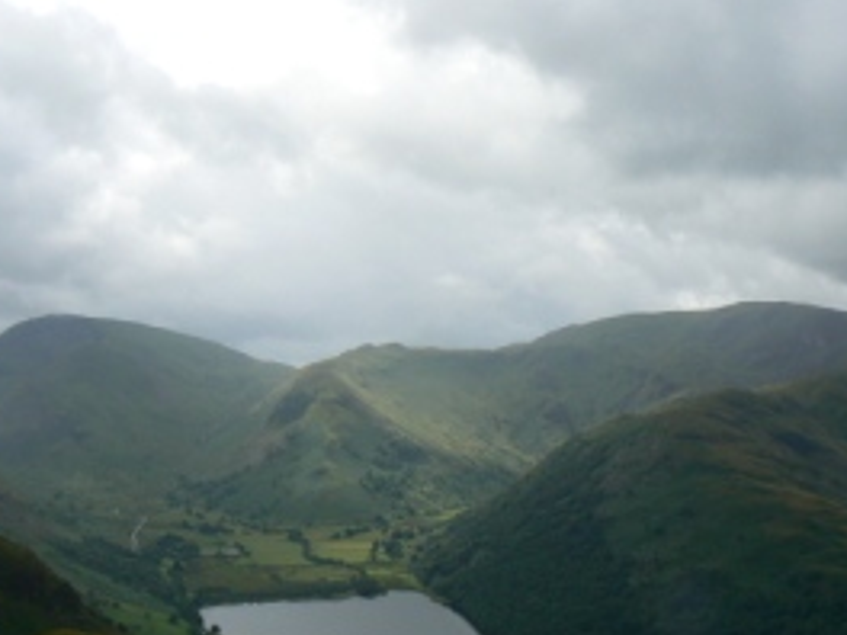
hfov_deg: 32.4
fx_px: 1444
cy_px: 500
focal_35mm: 59
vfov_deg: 24.5
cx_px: 286
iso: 80
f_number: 5.6
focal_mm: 6
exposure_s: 1/400
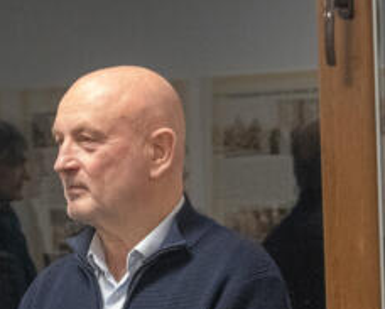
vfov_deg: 7.3
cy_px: 422
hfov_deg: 9.1
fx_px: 2407
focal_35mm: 211
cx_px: 149
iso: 4000
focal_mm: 38
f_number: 5.6
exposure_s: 1/60
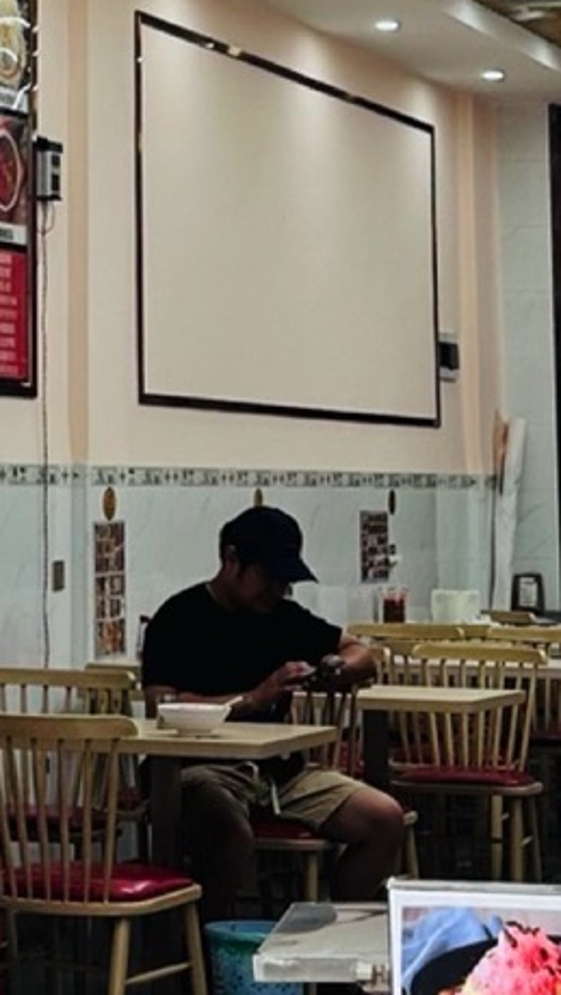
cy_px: 48
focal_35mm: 126
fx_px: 3330
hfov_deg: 9.5
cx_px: -121
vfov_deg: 16.7
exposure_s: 1/121
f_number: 1.5
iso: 50
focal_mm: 5.7
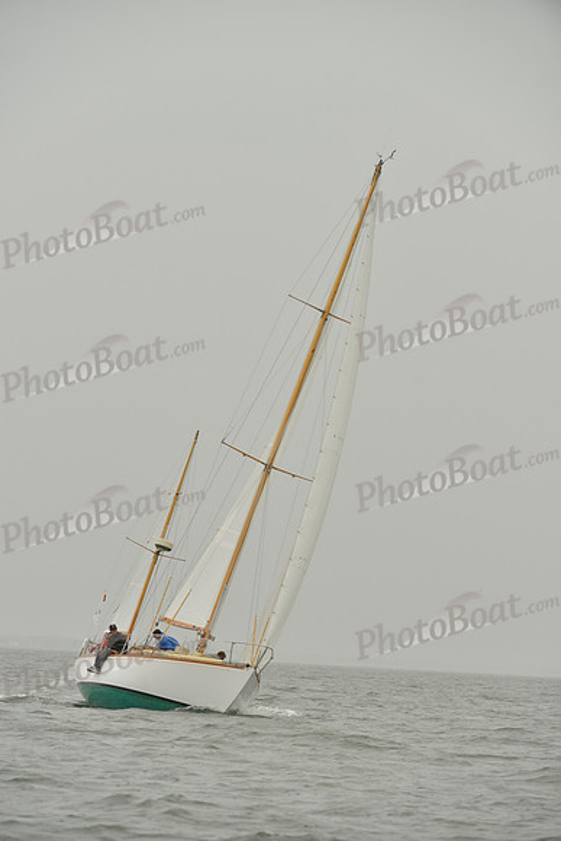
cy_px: 420
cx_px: 280
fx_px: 4672
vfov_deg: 10.3
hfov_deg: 6.9
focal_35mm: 200
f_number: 5.6
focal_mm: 200
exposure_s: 1/640
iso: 400
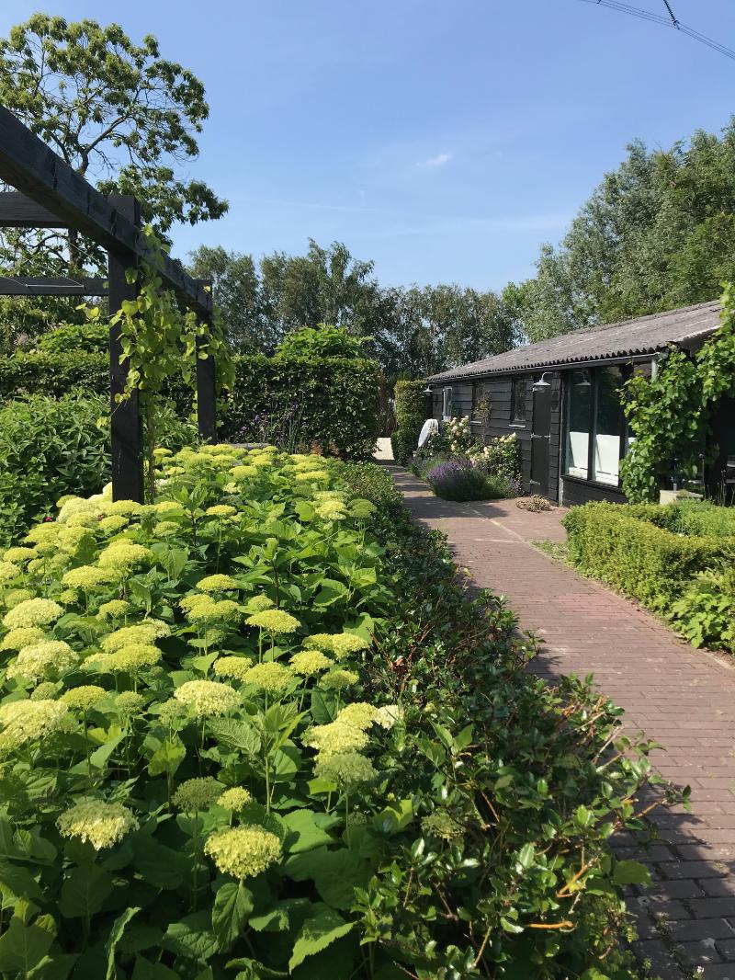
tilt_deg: -4.7
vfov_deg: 63.4
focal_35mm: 28
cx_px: 368
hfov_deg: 49.8
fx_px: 792
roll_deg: +0.1
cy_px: 490
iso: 20
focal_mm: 3.99
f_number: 1.8
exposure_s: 1/1546
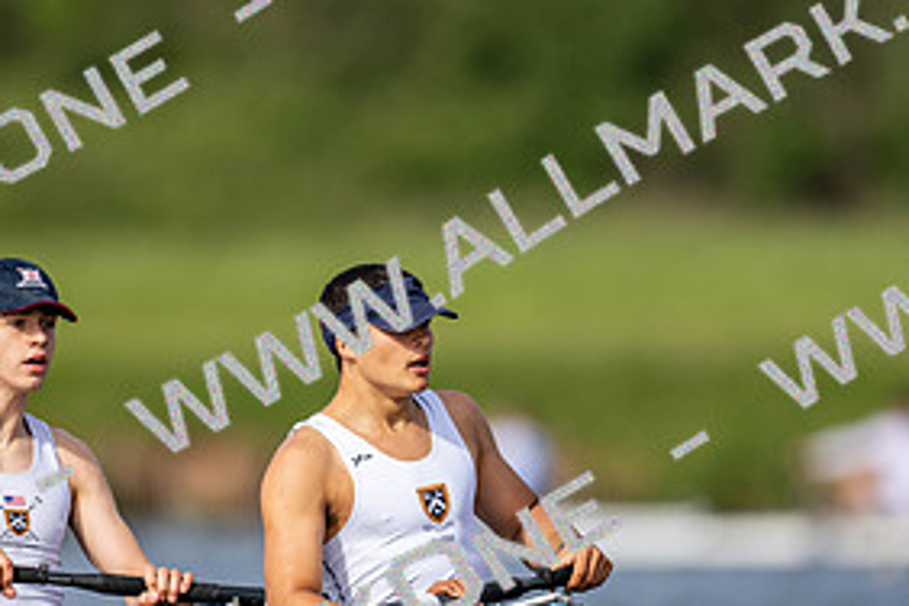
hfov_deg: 1.7
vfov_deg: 1.1
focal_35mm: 1232
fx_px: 31106
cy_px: 463
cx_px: 525
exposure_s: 1/2500
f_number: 4
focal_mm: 600
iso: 250
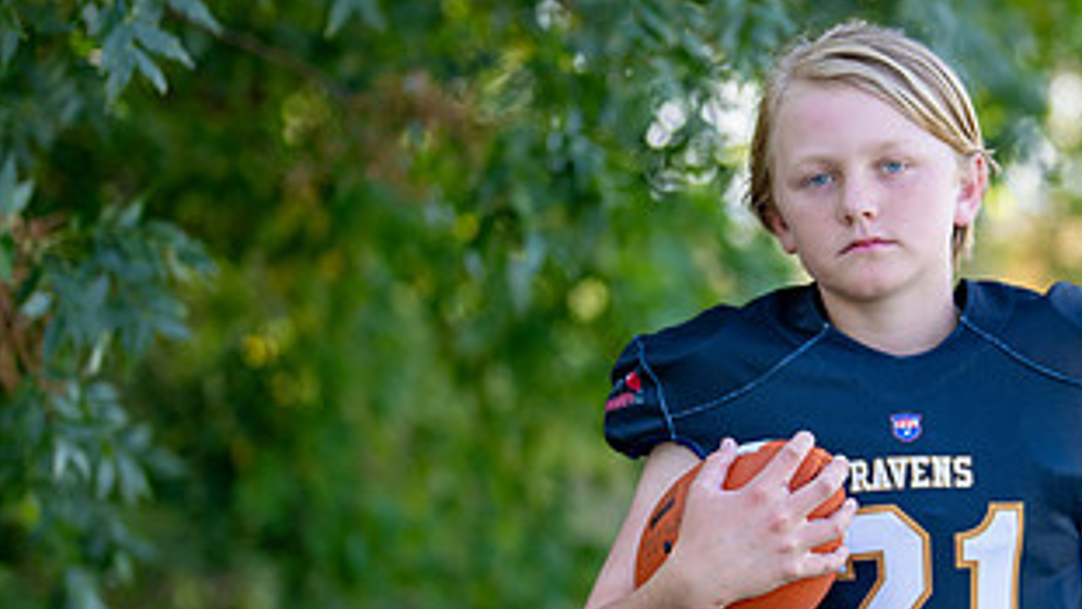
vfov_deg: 9.3
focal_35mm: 130
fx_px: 3730
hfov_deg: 16.3
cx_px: 912
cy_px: 446
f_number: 1.2
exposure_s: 1/1250
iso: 100
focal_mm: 50
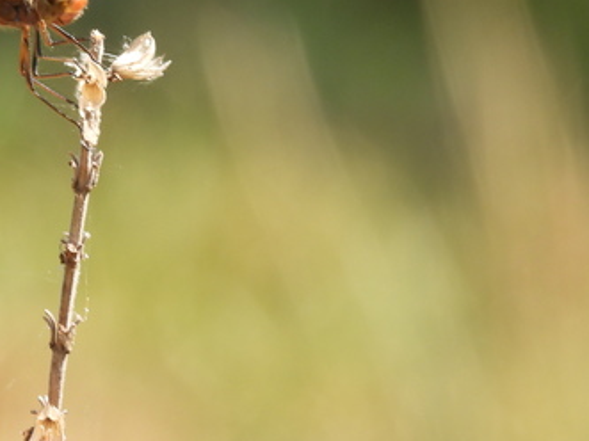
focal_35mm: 1288
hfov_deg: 1.5
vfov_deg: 1.2
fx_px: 21908
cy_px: 64
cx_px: -12
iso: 100
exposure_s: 1/200
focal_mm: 89.2
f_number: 5.6
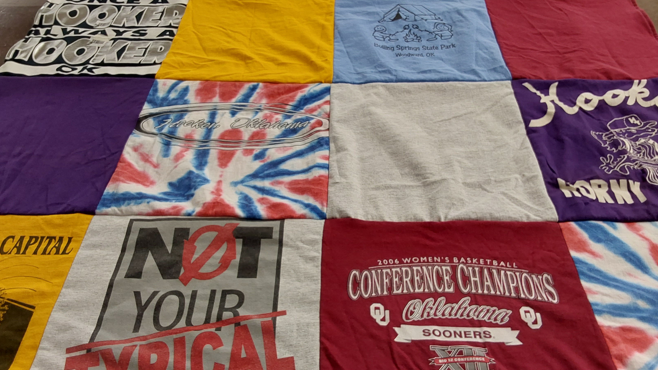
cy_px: 199
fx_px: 541
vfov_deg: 37.8
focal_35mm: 31
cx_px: 327
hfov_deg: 62.6
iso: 80
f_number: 1.9
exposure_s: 1/60
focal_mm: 2.91
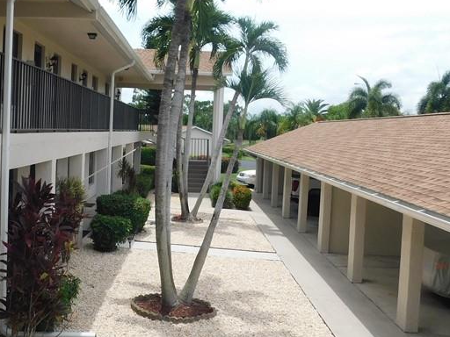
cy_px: 143
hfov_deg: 40.8
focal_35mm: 46
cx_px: 157
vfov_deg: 31.5
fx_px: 598
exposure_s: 1/400
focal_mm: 4
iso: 125
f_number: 6
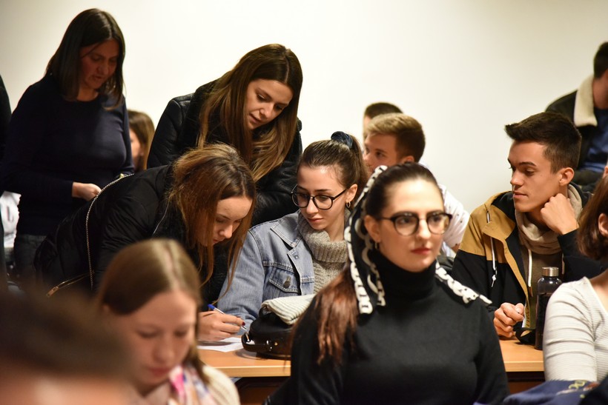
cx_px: 304
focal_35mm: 120
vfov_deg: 11.4
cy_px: 202
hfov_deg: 17.1
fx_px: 2027
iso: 10000
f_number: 4
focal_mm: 120
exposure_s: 1/250
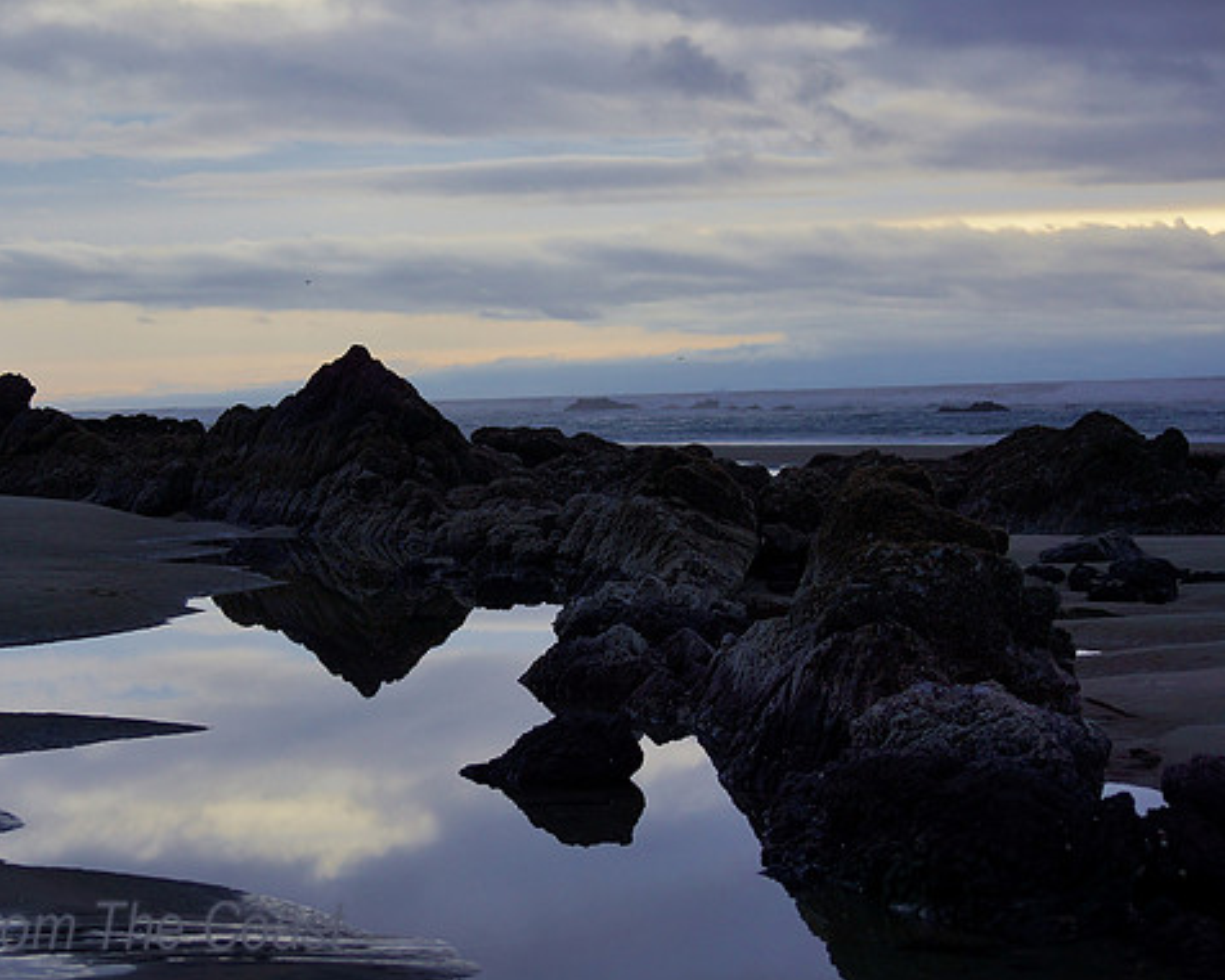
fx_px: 4352
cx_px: 492
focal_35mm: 120
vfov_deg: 12.9
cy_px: 494
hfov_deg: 16.0
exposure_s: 1/125
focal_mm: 70
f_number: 4.5
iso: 160
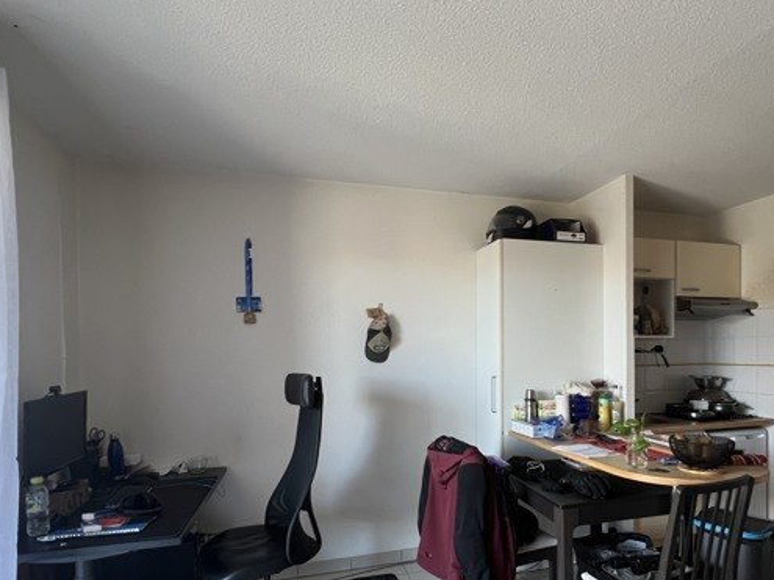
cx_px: 457
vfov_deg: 62.6
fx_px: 469
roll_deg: +0.9
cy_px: 360
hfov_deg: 78.3
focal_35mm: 21
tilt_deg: -0.6
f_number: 1.8
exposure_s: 1/100
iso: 250
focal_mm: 1.57
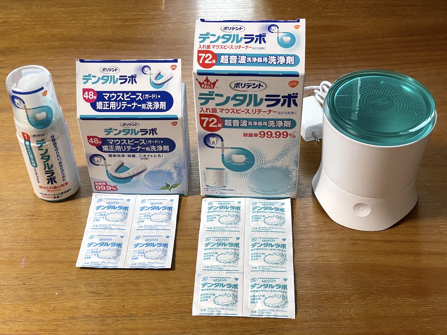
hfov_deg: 36.8
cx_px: 224
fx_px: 671
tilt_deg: -44.8
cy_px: 168
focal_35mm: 52
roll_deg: +1.4
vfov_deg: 28.0
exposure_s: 1/50
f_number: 2
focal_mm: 6
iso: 160
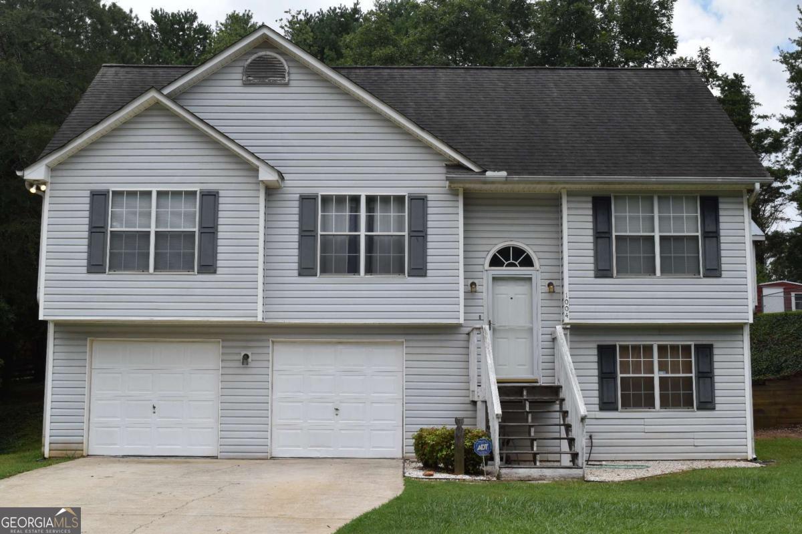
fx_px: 969
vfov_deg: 30.8
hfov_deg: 45.0
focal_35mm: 44
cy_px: 267
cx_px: 401
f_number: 10
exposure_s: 1/800
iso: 400
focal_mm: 29
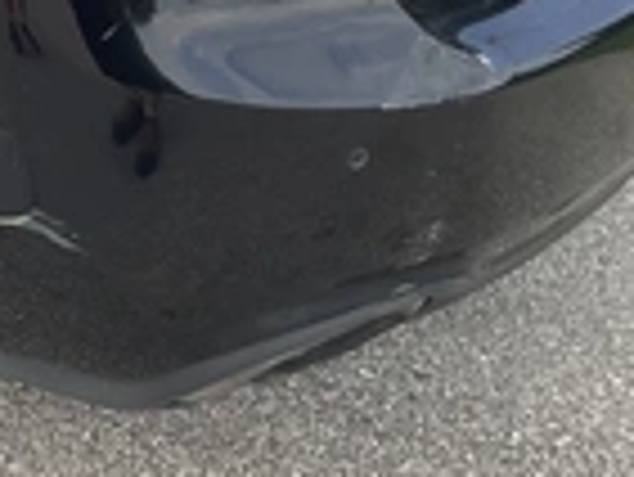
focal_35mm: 82
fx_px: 1503
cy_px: -86
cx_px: -157
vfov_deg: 17.2
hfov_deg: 21.8
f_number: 1.8
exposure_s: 1/340
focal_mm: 3
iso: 25
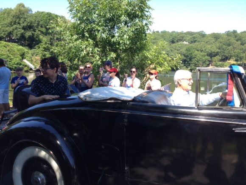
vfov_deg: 40.7
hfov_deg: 52.6
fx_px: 249
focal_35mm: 35
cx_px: 123
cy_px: 92
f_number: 2.4
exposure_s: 1/435
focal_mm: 4.28
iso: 50
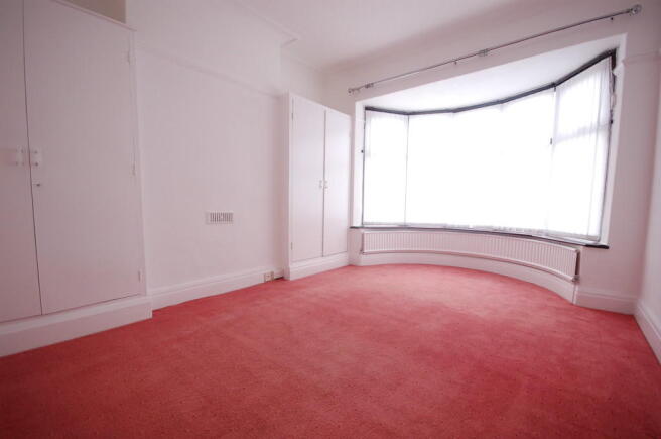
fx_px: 275
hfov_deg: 100.5
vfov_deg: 77.1
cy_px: 220
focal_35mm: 15
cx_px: 330
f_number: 5
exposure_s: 1/100
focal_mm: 10
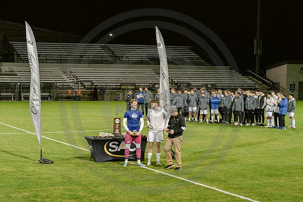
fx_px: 745
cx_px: 131
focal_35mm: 88
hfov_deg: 23.0
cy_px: 118
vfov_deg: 15.5
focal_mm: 70
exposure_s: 1/200
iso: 2000
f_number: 4.5
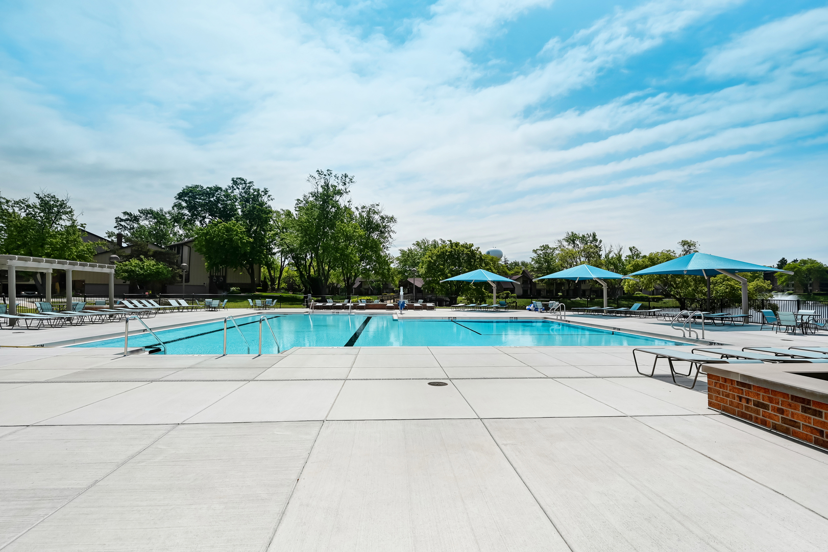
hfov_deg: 95.0
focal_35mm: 16
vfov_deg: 72.0
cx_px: 414
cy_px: 276
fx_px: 379
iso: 400
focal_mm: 16.5
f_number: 8
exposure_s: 1/2500
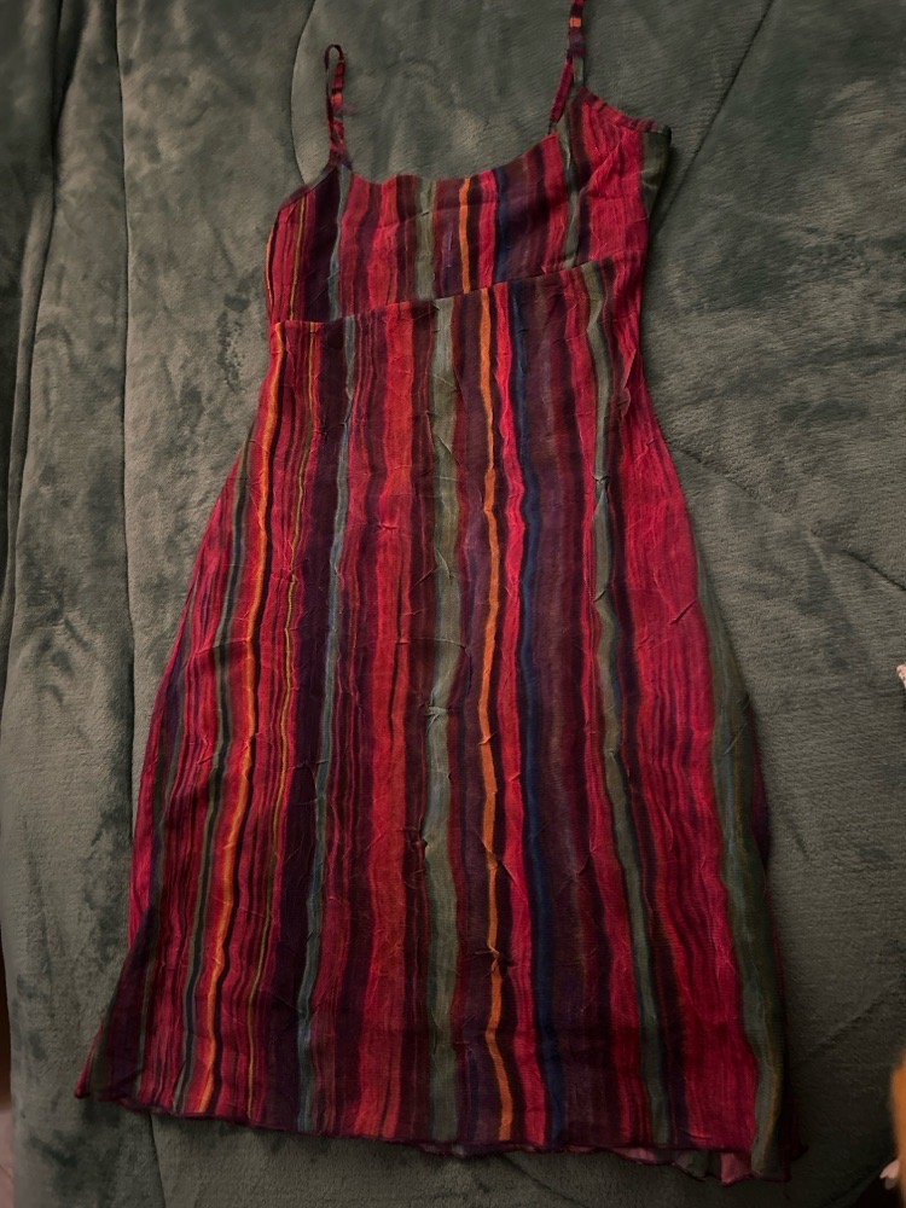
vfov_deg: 67.3
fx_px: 907
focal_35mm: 26
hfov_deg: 53.1
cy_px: 604
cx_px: 453
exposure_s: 1/27
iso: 1000
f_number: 1.5
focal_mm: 5.7
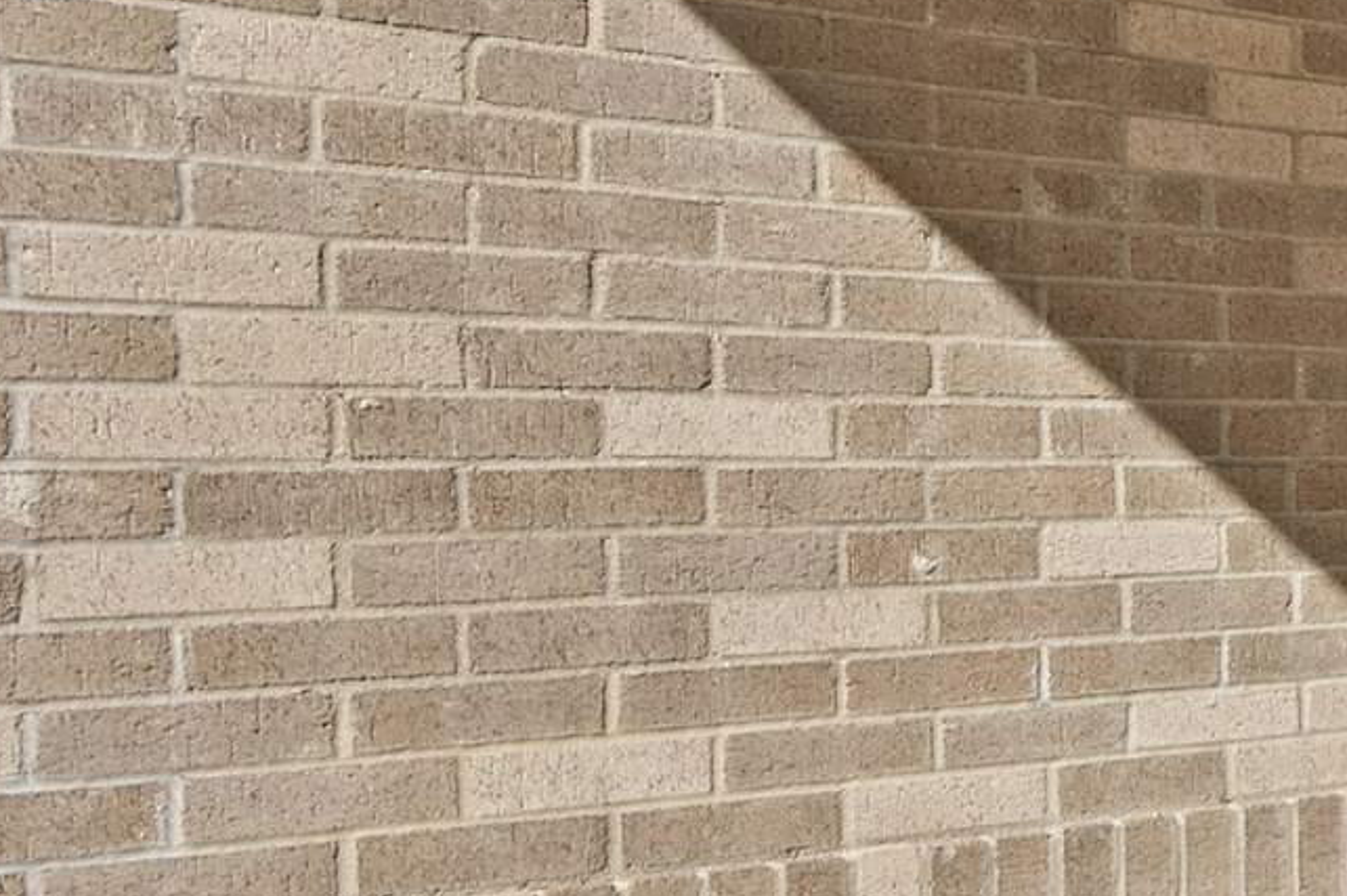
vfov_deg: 20.3
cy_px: 467
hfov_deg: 19.1
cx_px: 2658
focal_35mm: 67
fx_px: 2505
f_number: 10
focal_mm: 14
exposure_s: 1/125
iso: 320
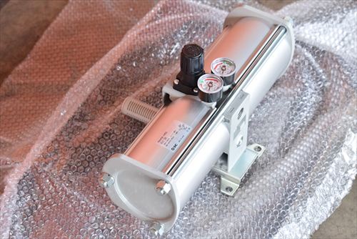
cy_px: 120
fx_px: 819
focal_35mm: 82
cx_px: 178
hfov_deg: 24.6
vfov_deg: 16.6
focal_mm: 55
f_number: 6.3
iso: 1250
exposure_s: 1/40
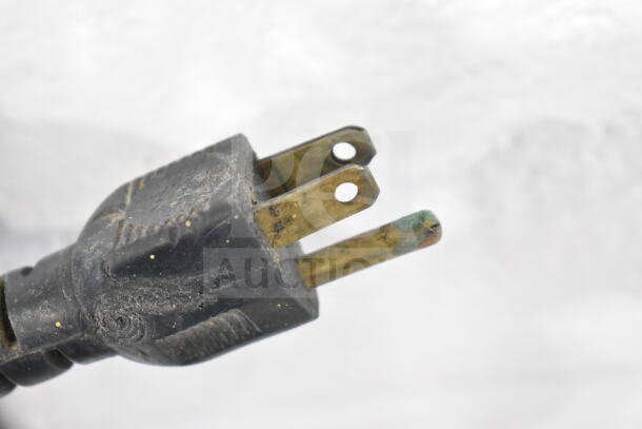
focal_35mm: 82
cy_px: 214
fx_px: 1472
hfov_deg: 24.6
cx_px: 321
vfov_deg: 16.6
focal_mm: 55
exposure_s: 1/100
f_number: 5.6
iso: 8000
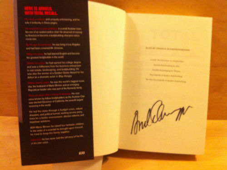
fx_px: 230
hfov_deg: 52.6
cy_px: 85
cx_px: 114
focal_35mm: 35
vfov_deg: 40.7
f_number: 2.8
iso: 250
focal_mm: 3.85
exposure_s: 1/15
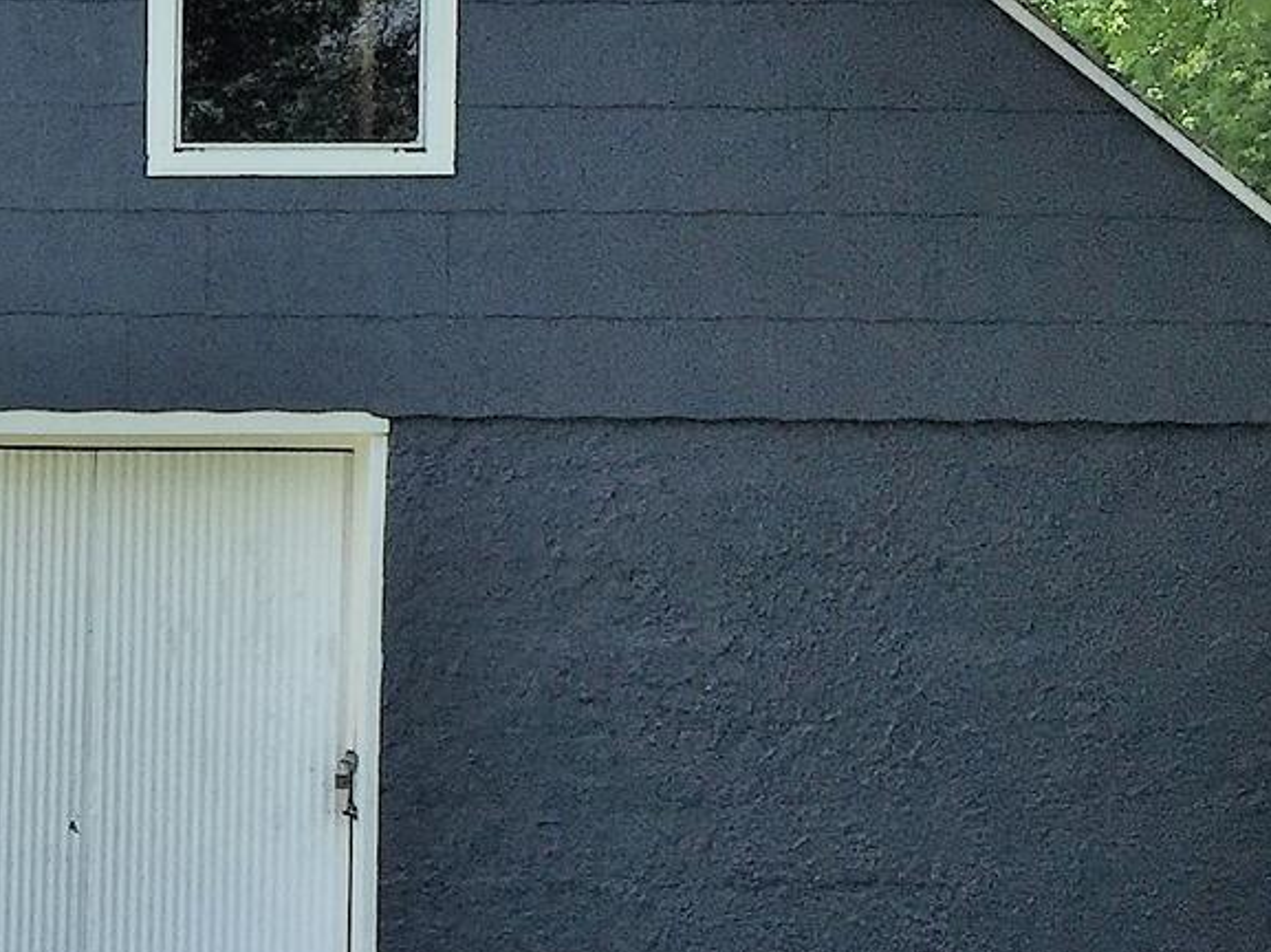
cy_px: 703
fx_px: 3780
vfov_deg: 14.3
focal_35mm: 103
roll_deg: -0.9
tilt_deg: -2.3
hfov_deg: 17.8
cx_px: -412
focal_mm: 4.15
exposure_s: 1/1883
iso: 32
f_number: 2.2
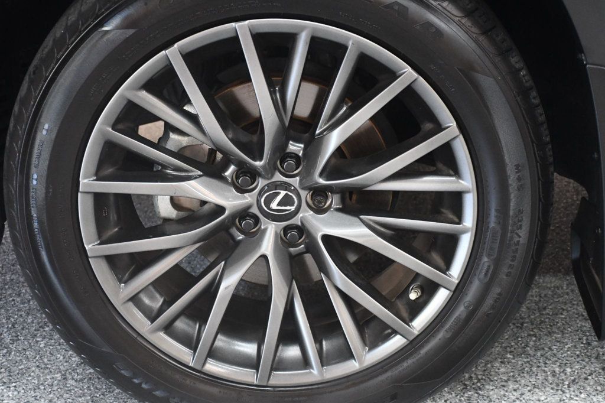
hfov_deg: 28.1
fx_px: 1210
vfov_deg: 18.9
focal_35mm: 72
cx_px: 302
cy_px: 202
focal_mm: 48
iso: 3600
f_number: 4.5
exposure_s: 1/60
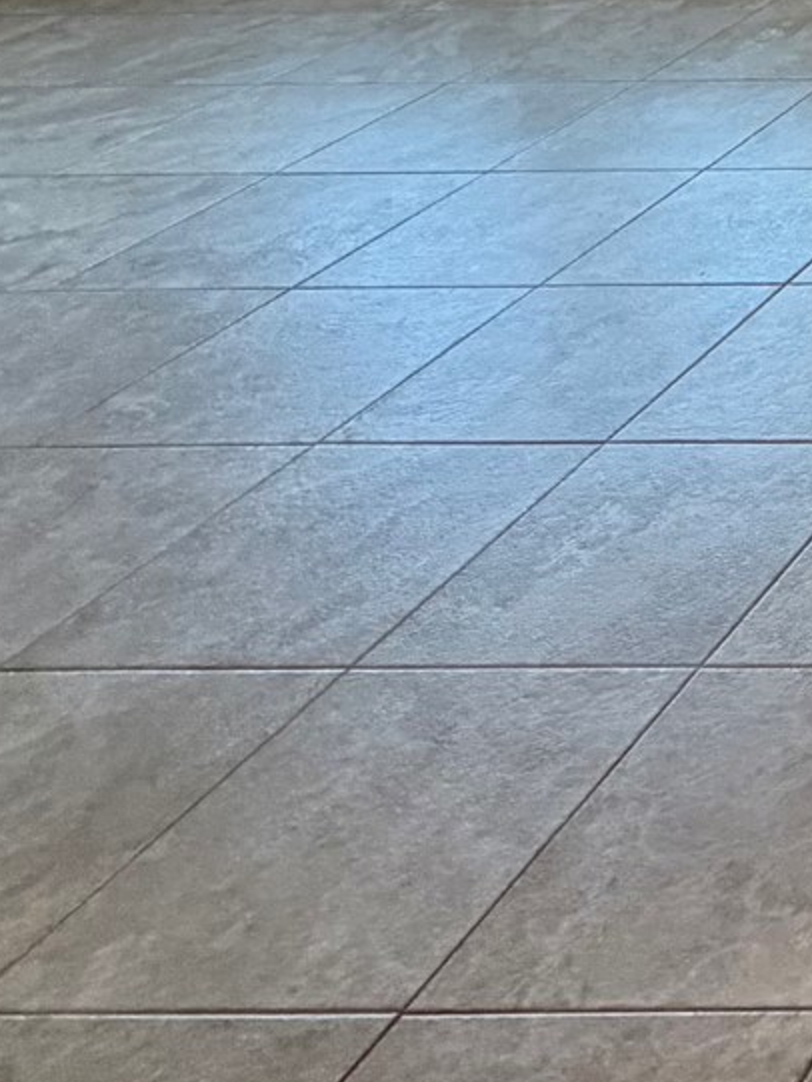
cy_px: -264
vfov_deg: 30.0
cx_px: 1844
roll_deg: +0.9
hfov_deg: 16.1
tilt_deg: -11.6
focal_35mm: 53
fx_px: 1657
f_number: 2.2
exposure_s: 1/120
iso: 250
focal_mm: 2.22
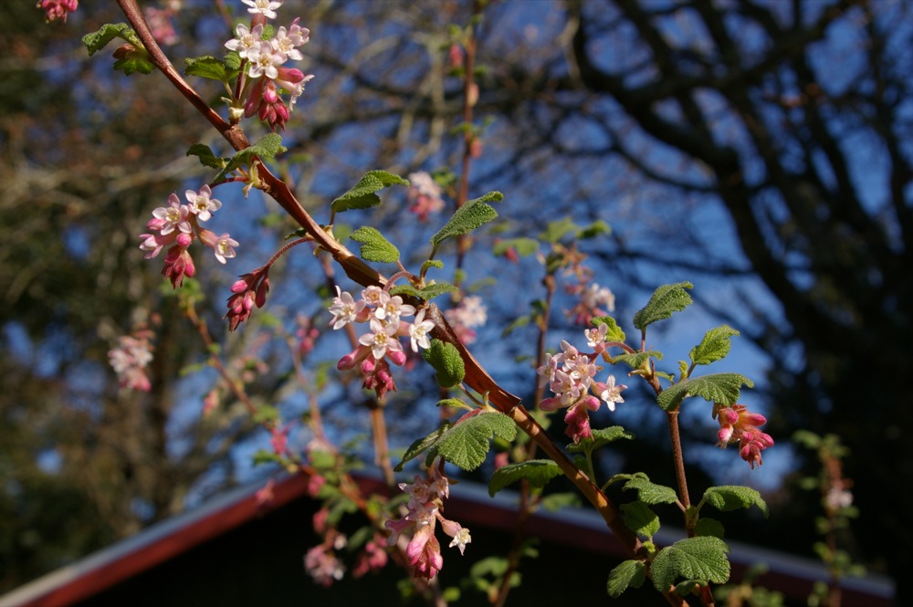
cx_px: 456
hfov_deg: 40.0
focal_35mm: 50
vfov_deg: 27.2
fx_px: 1254
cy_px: 304
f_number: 8
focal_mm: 33
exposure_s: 1/350
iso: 200
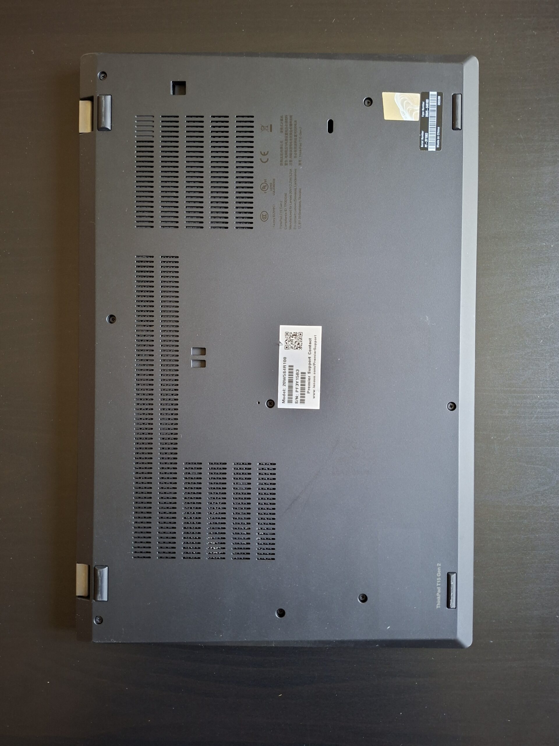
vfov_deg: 73.9
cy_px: 373
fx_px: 495
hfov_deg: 58.9
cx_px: 280
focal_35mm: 23
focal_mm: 5.54
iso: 400
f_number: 1.8
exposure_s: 1/24
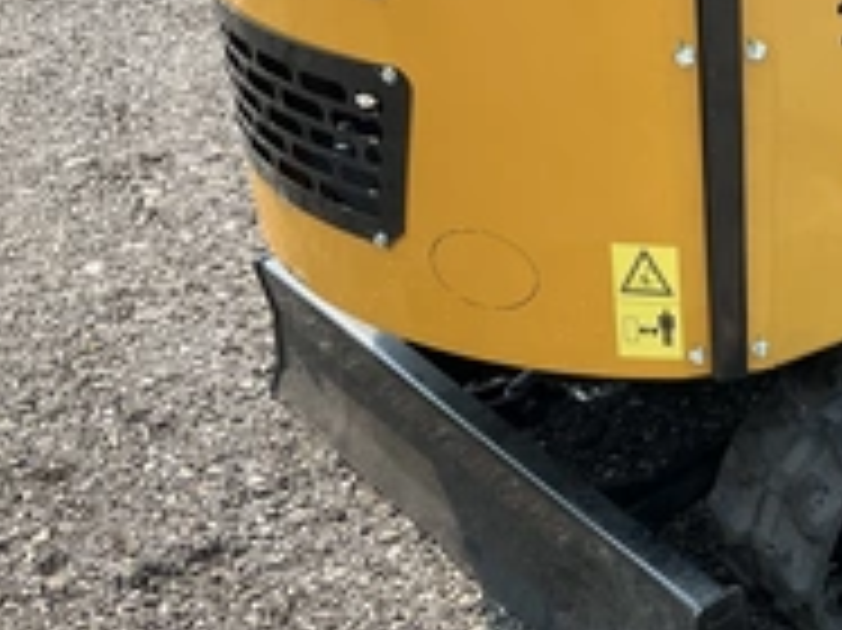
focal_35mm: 62
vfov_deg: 23.5
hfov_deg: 29.3
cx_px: 828
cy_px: 423
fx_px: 1507
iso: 25
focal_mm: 3
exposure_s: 1/534
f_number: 1.8
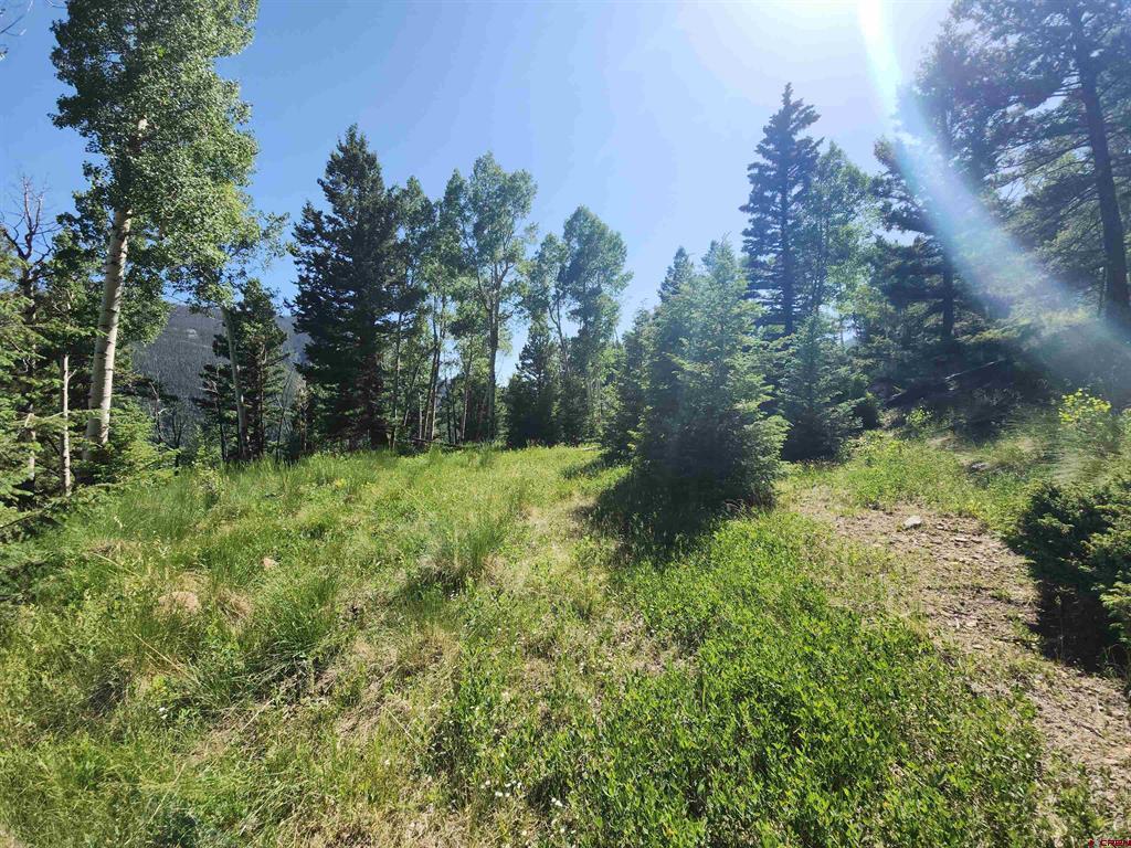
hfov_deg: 106.2
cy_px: 424
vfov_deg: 89.9
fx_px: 425
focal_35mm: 13
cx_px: 566
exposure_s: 1/1173
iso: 50
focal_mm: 2.2
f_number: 2.2
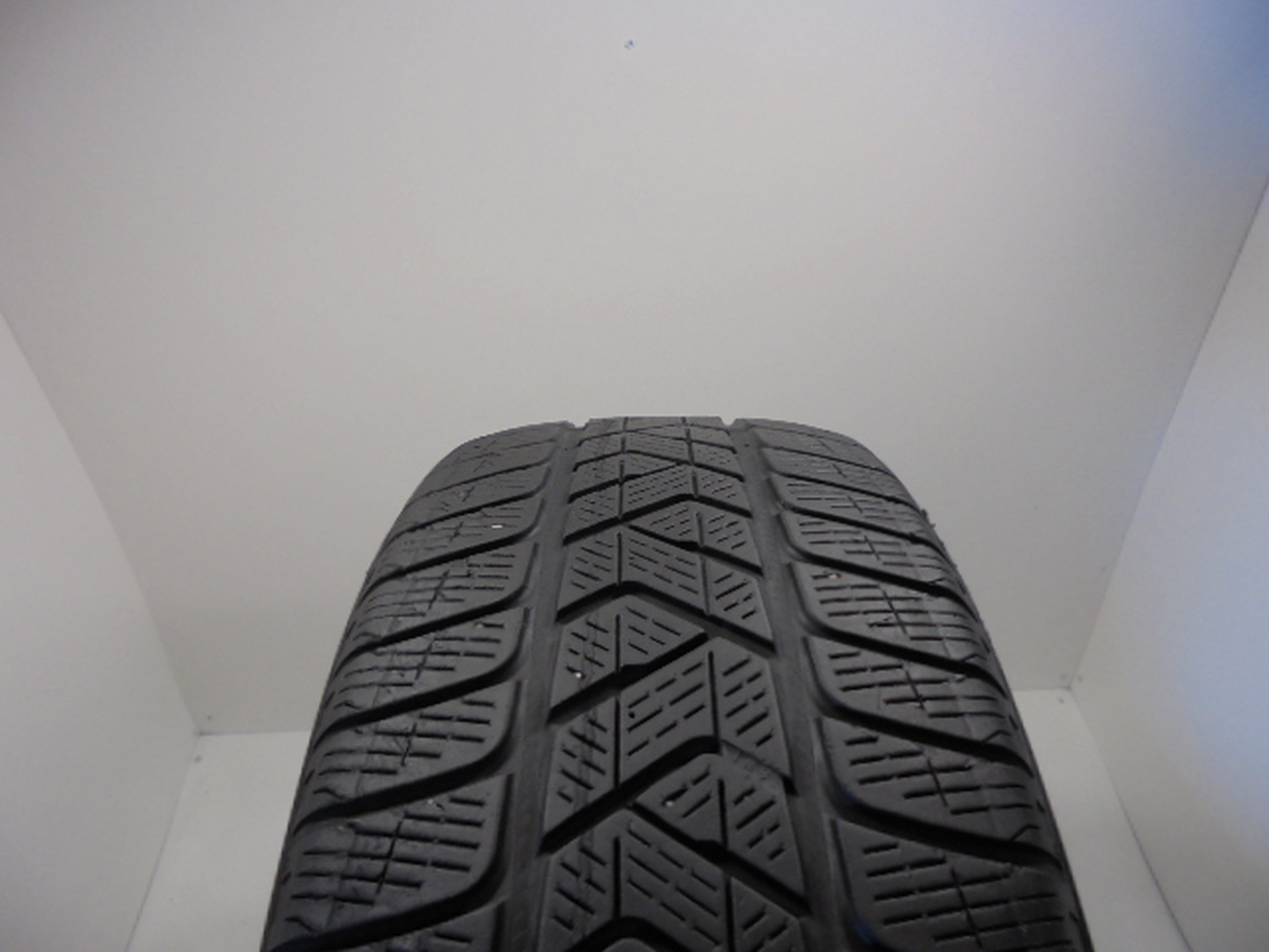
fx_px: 953
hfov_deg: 67.3
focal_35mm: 26
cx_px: 634
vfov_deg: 53.1
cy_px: 476
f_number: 3.5
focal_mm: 4.6
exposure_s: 1/40
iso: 100
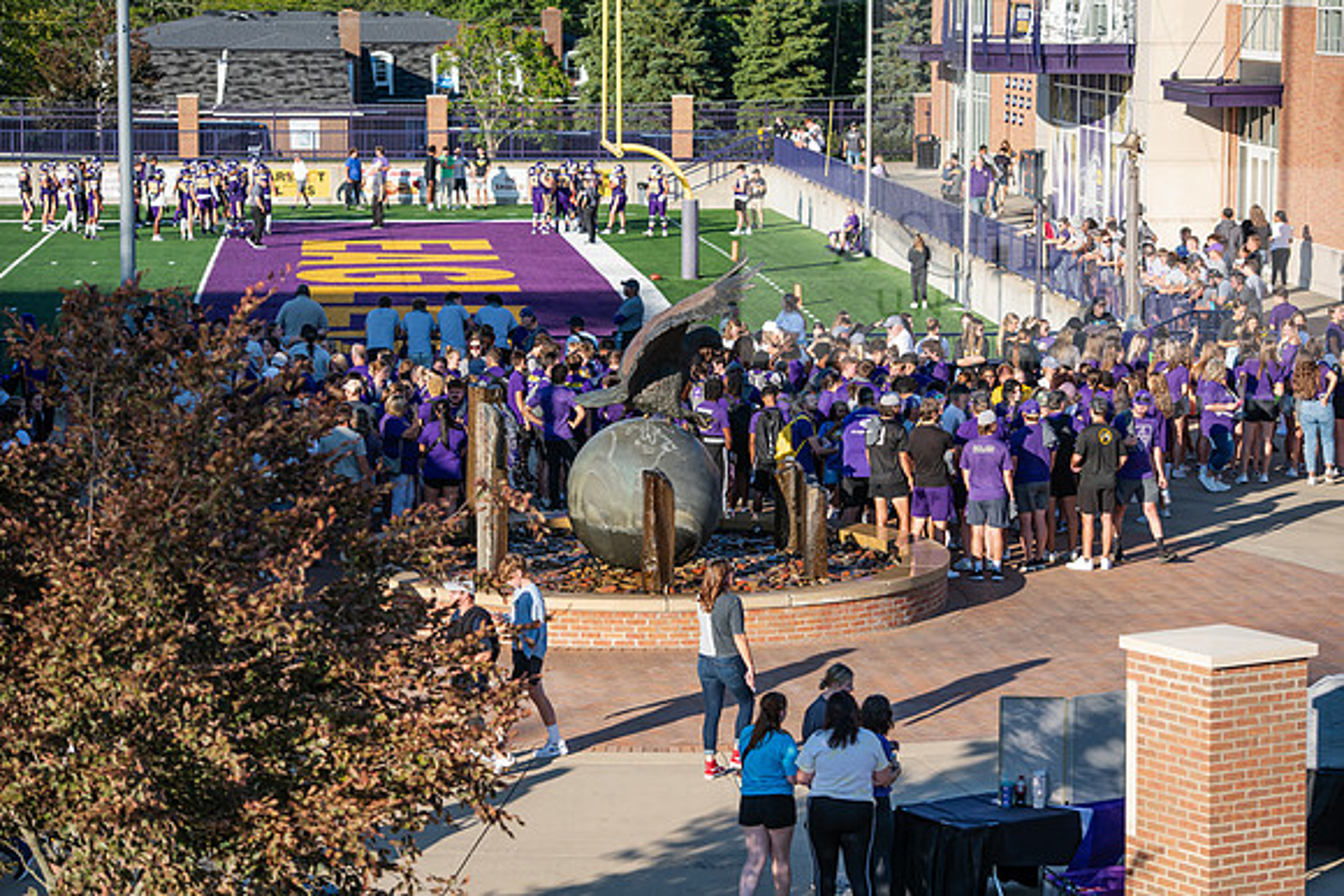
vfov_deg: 13.0
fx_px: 3921
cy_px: 448
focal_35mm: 105
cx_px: 672
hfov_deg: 19.5
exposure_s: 1/1000
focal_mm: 105
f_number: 4
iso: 200
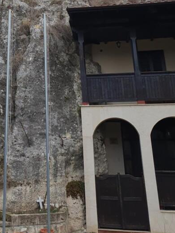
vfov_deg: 35.4
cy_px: 25
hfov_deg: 27.7
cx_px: 22
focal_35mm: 51
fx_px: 343
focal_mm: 4.32
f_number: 2.4
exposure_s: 1/1276
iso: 50
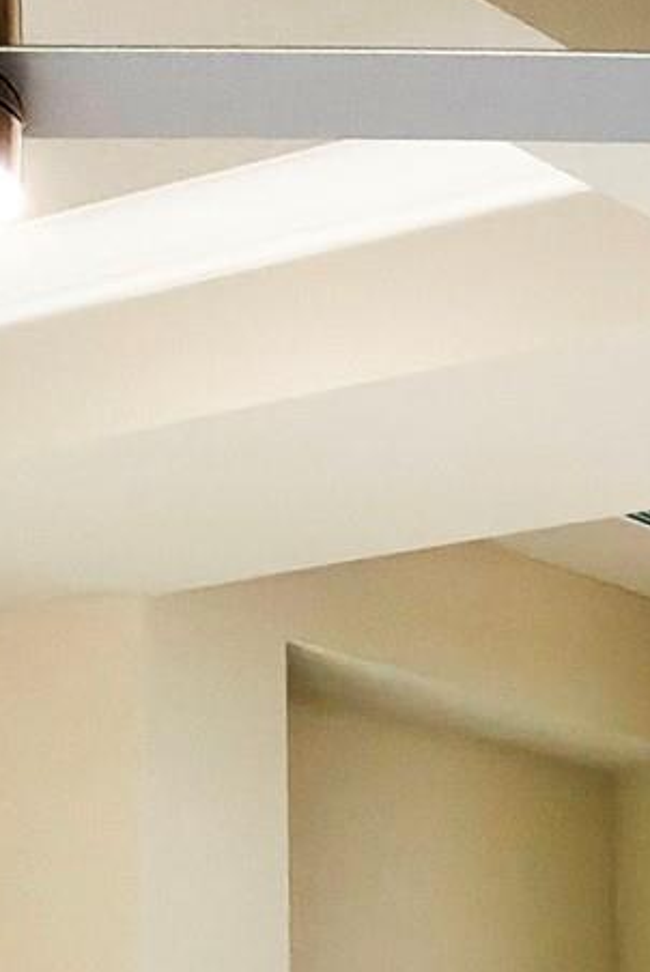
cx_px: 1464
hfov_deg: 11.4
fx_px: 2785
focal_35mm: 103
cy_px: 1232
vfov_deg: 18.5
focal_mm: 3
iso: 32
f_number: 1.8
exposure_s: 1/157
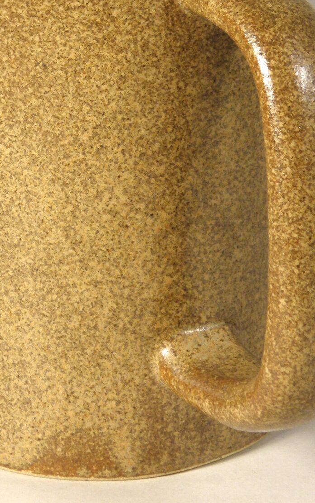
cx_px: 87
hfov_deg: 9.1
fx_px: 1978
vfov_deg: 14.3
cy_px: -17
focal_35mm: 144
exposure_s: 1/50
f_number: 4.1
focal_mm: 10.6
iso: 100
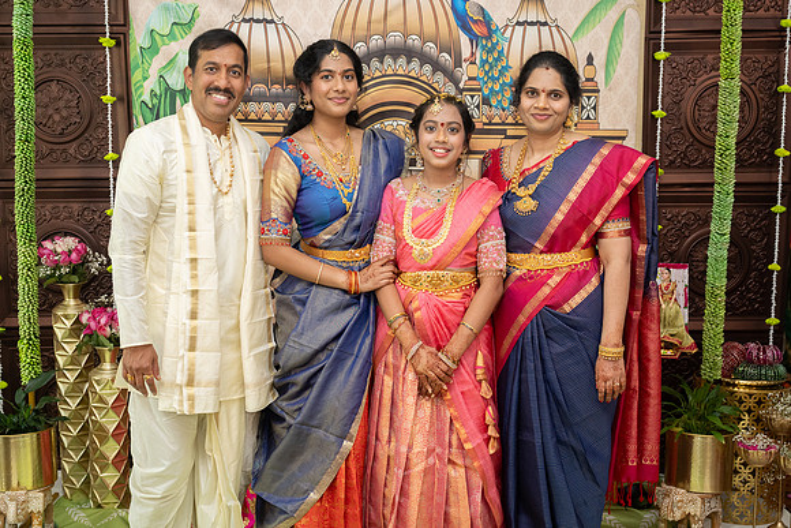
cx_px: 396
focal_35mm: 42
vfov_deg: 31.9
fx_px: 923
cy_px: 264
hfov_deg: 46.4
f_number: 4
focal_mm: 42
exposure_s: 1/160
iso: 800
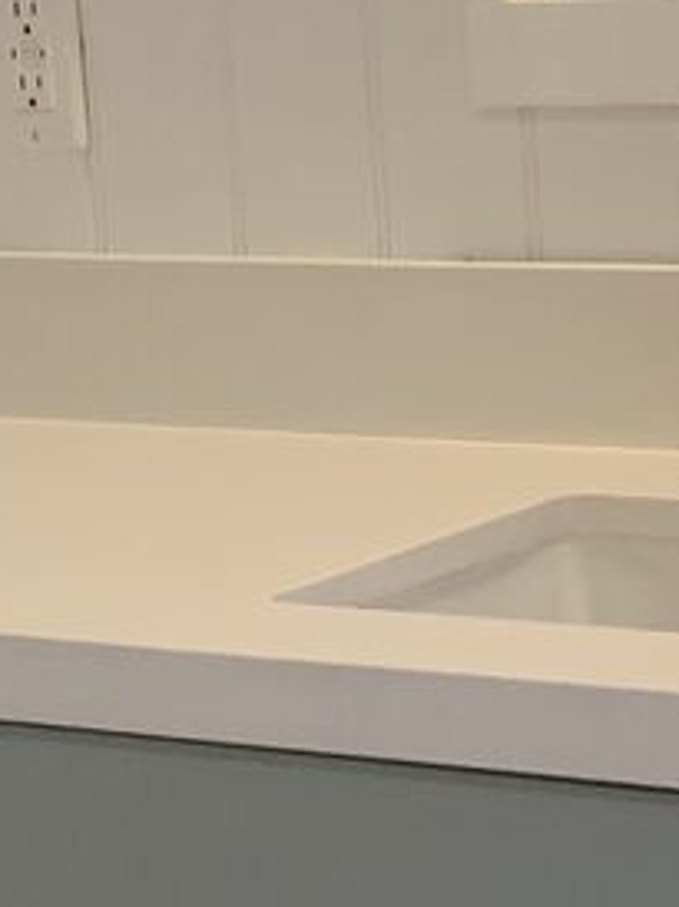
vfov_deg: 13.0
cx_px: 411
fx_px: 3982
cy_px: 536
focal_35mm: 152
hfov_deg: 9.7
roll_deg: +4.3
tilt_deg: -11.2
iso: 160
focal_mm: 4.25
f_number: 1.8
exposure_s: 1/60
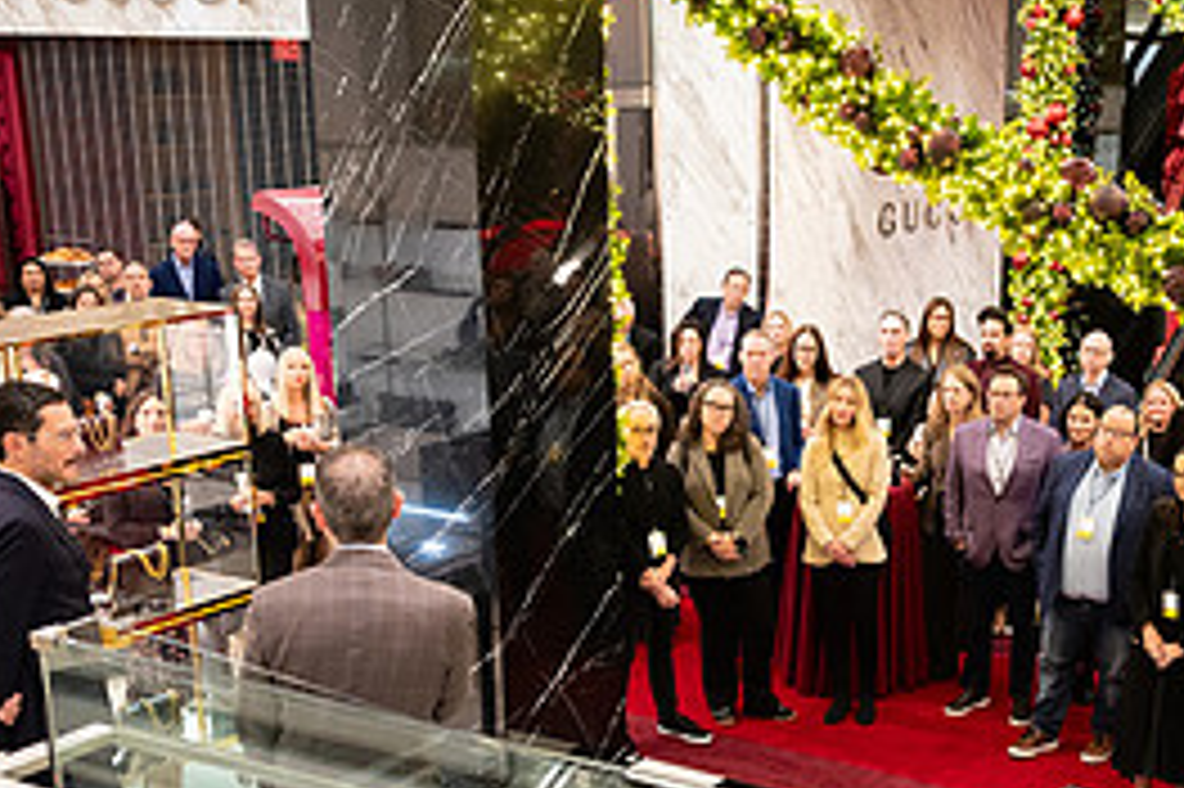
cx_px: 885
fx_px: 1873
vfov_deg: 23.6
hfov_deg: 34.4
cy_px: 568
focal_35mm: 57
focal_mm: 24
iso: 1250
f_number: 3.2
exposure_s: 1/160
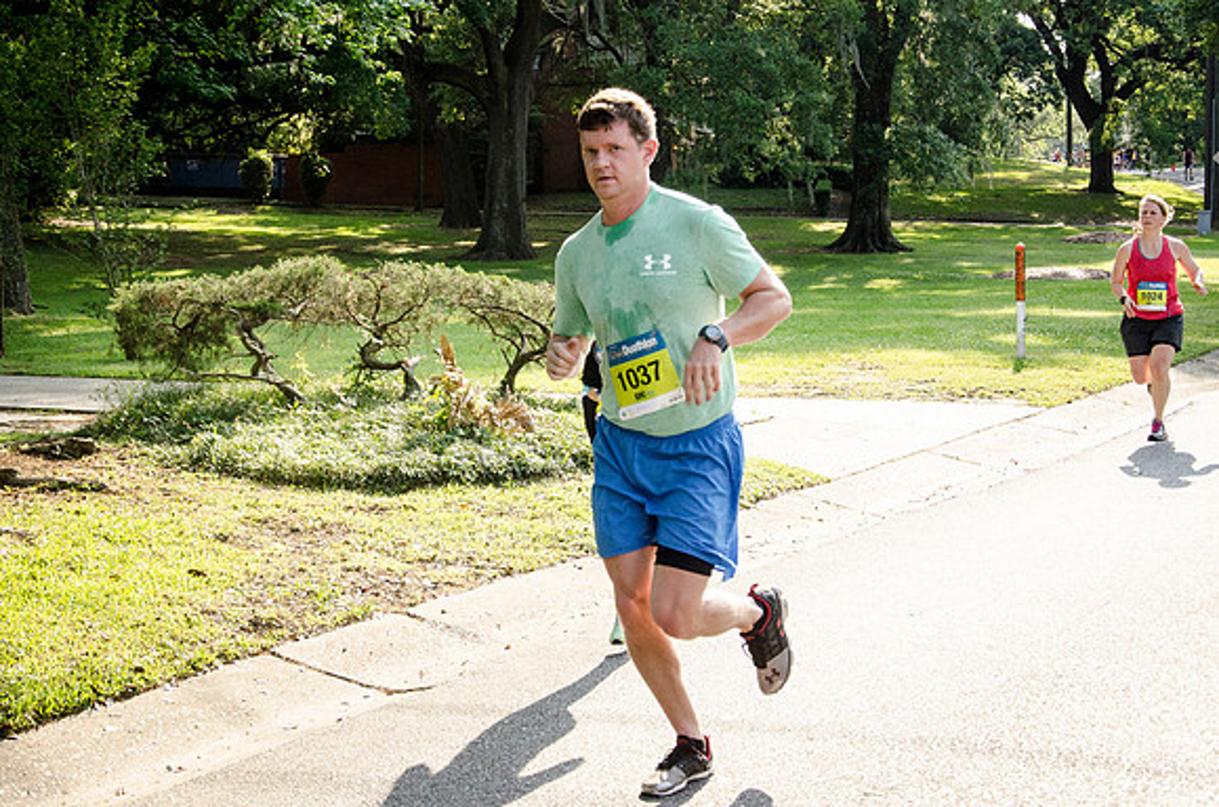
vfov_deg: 20.1
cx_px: 610
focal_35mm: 68
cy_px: 404
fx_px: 2281
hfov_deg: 29.9
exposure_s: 1/1600
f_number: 5
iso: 800
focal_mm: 45
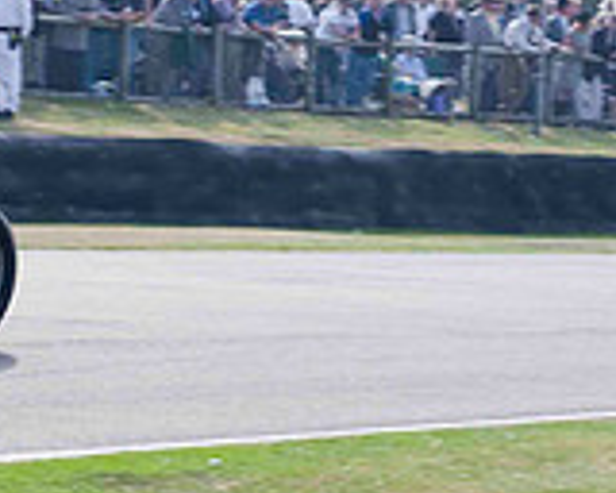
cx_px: 204
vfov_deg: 6.5
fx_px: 4339
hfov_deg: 8.1
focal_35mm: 238
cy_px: 285
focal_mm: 70
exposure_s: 1/1000
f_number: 6.3
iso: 500
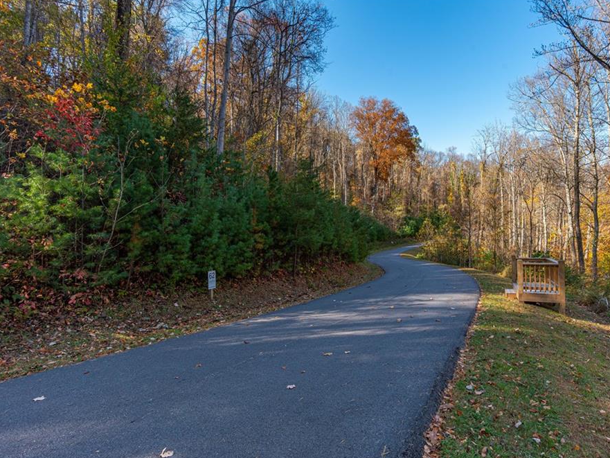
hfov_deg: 84.3
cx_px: 341
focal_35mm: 19
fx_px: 335
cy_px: 232
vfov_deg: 68.7
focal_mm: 17
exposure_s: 1/160
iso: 250
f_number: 8
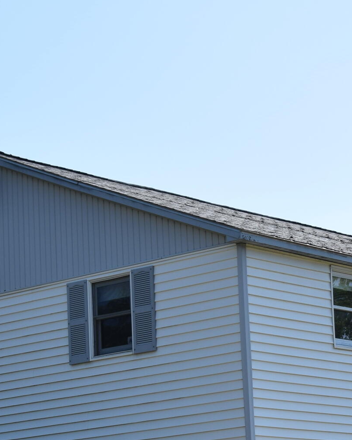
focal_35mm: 129
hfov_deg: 11.9
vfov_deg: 14.7
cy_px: 393
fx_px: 1686
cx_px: 295
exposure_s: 1/400
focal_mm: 31
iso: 200
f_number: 10
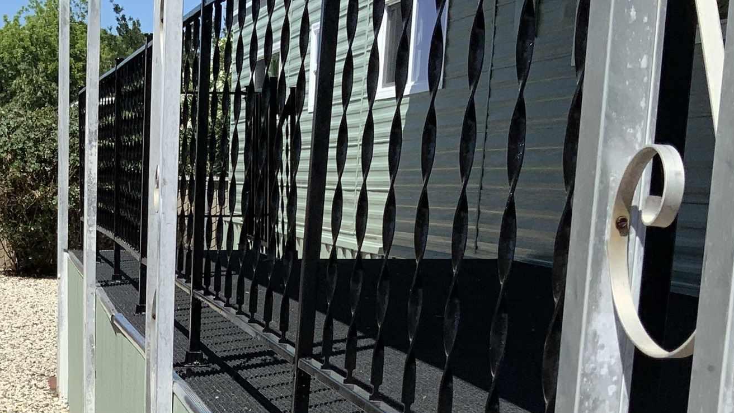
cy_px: 483
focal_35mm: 74
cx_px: 133
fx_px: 1440
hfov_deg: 27.9
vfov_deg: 15.8
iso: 20
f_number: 1.8
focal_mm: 3
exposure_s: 1/3322
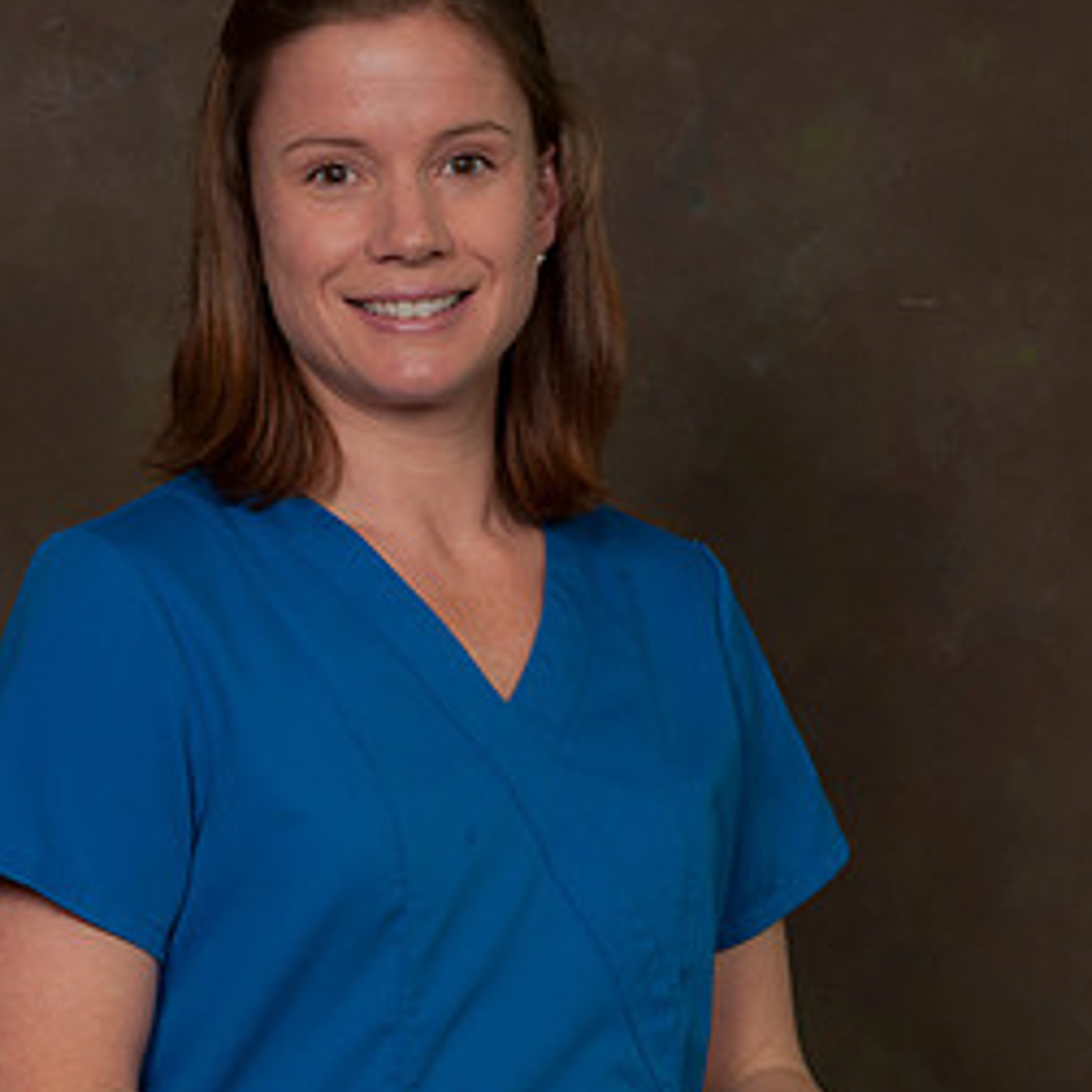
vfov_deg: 8.5
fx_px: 7317
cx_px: 505
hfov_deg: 8.5
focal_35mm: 205
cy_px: 537
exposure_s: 1/100
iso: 400
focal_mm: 135
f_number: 8
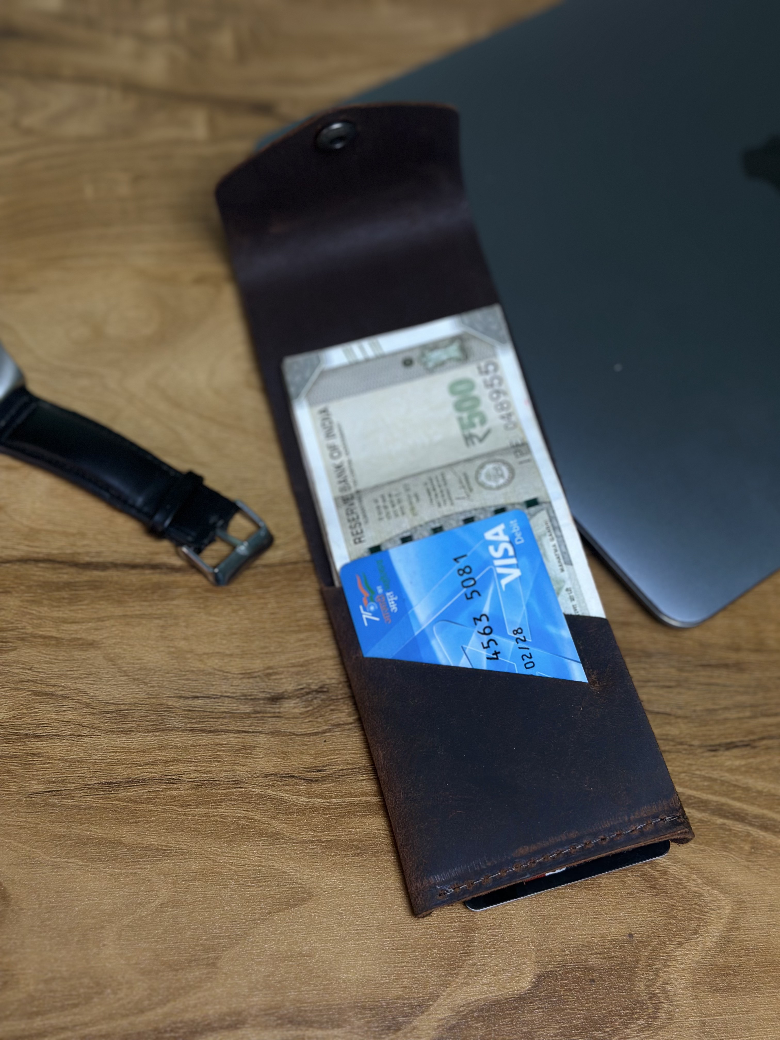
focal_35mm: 48
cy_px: 520
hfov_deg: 30.3
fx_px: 1442
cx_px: 390
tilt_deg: -55.8
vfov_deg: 39.7
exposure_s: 1/100
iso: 80
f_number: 1.78
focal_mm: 6.86
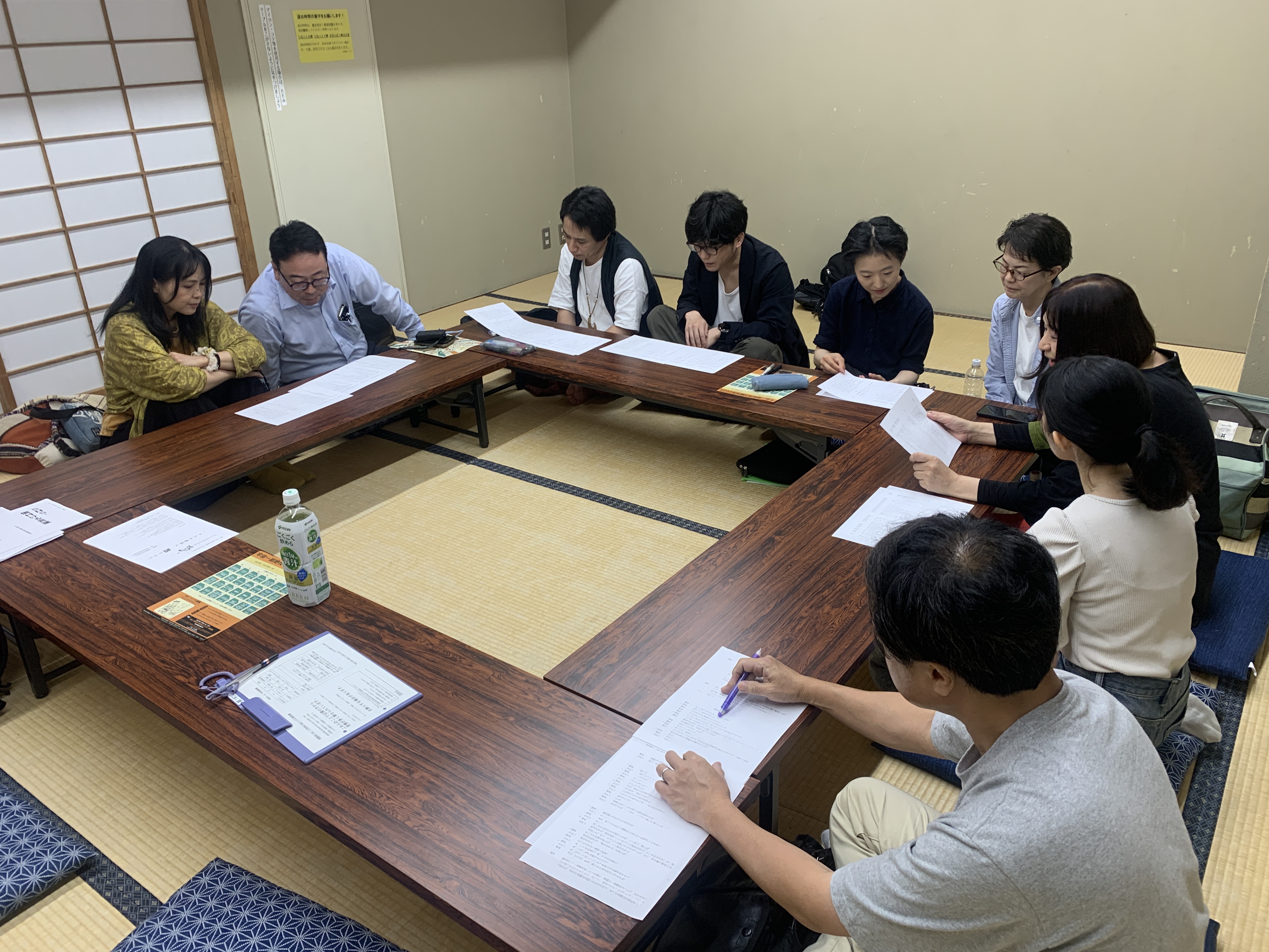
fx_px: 953
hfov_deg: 67.3
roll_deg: +2.1
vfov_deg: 53.1
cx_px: 634
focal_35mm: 26
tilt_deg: -25.6
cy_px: 476
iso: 64
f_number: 1.8
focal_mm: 4.25
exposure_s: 1/50
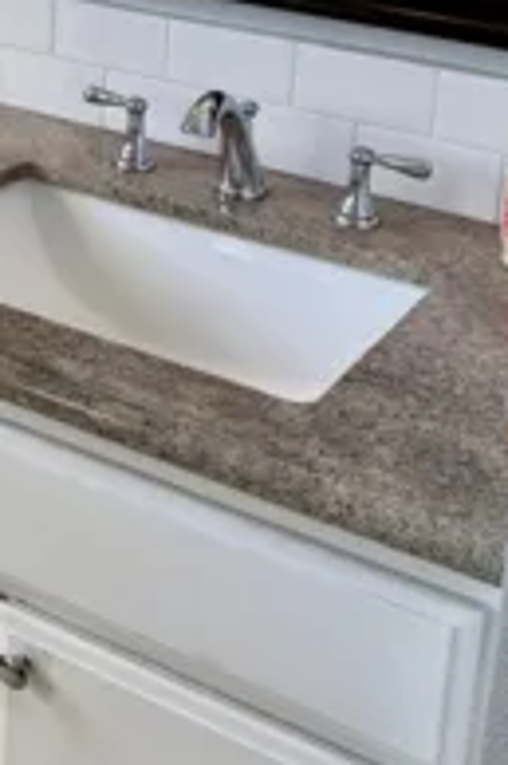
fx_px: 1527
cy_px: 43
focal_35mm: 72
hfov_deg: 17.9
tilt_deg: -13.7
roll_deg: -1.7
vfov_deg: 26.9
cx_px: -118
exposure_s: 1/374
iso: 100
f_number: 1.78
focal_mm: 6.76
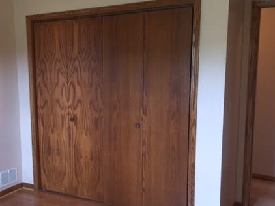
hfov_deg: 41.8
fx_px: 349
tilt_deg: -10.1
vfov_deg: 32.8
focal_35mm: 44
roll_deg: +0.7
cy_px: 119
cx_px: 73
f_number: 2.2
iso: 40
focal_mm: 4.15
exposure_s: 1/30
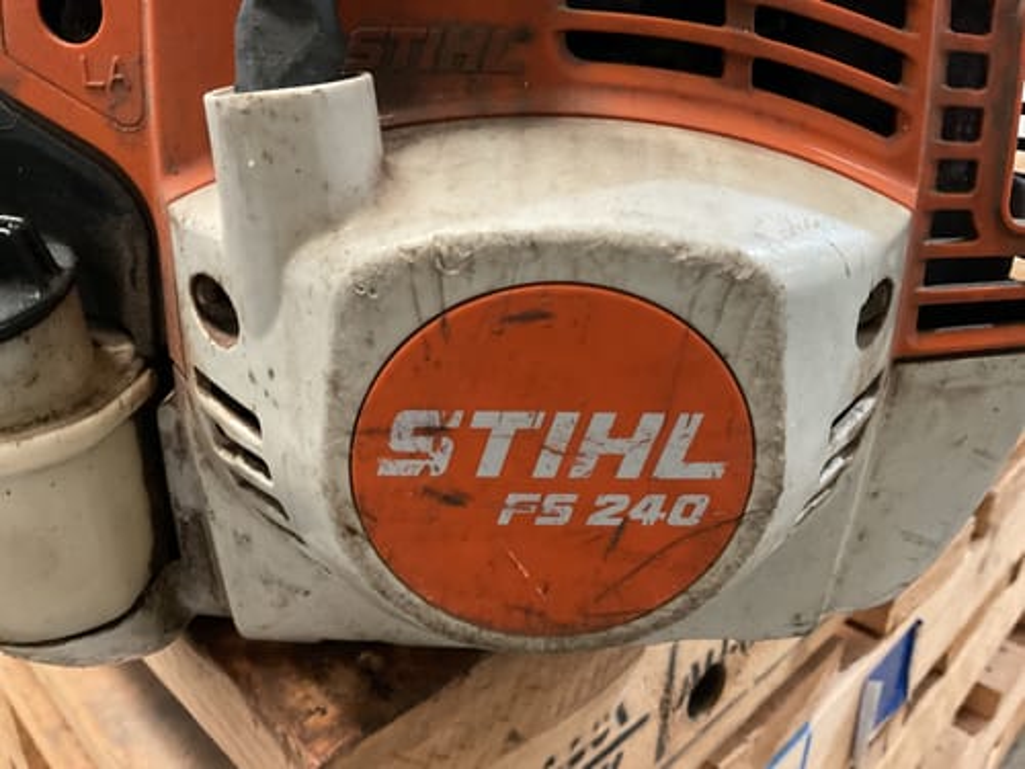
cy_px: 384
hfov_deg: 61.7
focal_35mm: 29
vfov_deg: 48.2
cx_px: 512
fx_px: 859
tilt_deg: -24.5
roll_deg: -1.0
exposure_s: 1/30
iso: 320
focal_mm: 3
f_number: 1.8
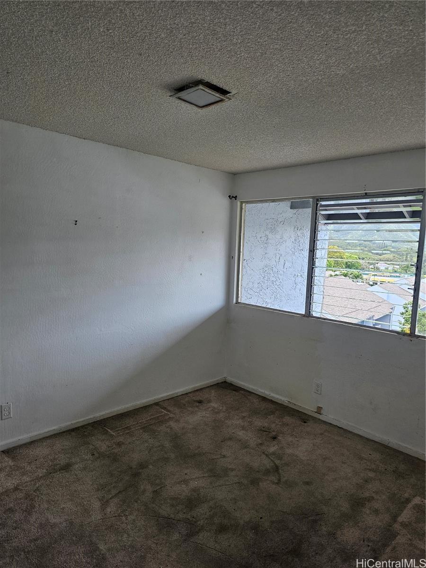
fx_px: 377
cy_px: 284
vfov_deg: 73.9
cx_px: 213
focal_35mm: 23
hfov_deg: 58.9
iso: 200
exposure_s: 1/359
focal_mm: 6.3
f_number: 1.7
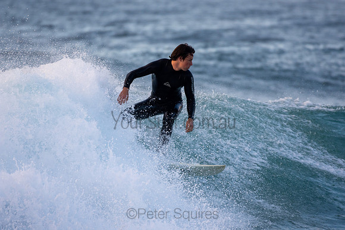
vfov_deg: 1.8
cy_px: 115
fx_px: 7189
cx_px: 172
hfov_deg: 2.7
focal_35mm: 750
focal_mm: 500
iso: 560
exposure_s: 1/500
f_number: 5.6
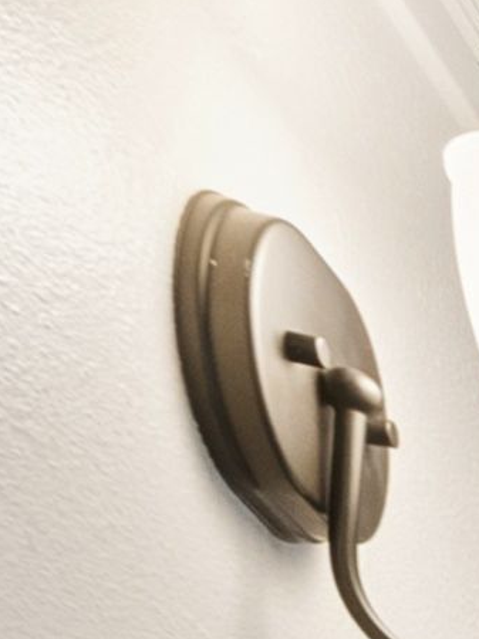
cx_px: 3009
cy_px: 1845
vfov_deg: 11.0
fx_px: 2345
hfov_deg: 4.9
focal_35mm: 127
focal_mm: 14
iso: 640
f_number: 8
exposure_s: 1/25
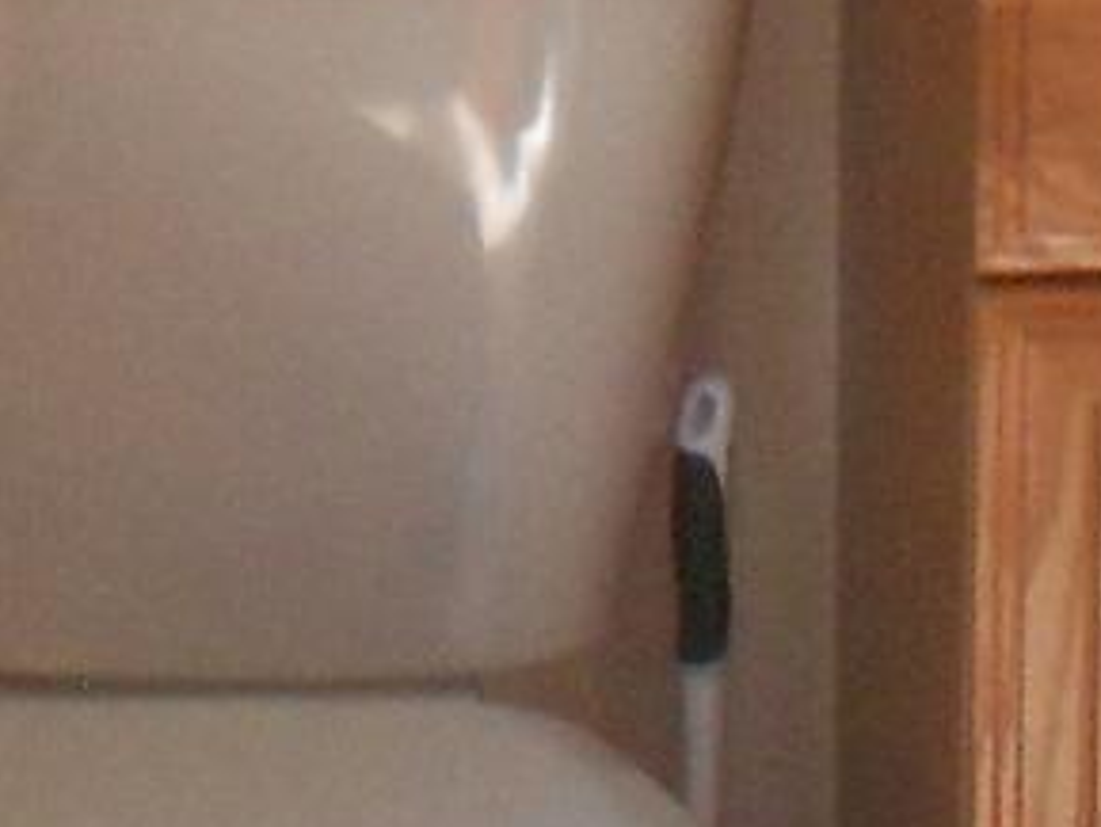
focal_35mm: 184
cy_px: -1018
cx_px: 301
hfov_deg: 10.7
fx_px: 5855
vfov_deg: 7.6
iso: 320
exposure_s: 1/125
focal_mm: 4.6
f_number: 3.2
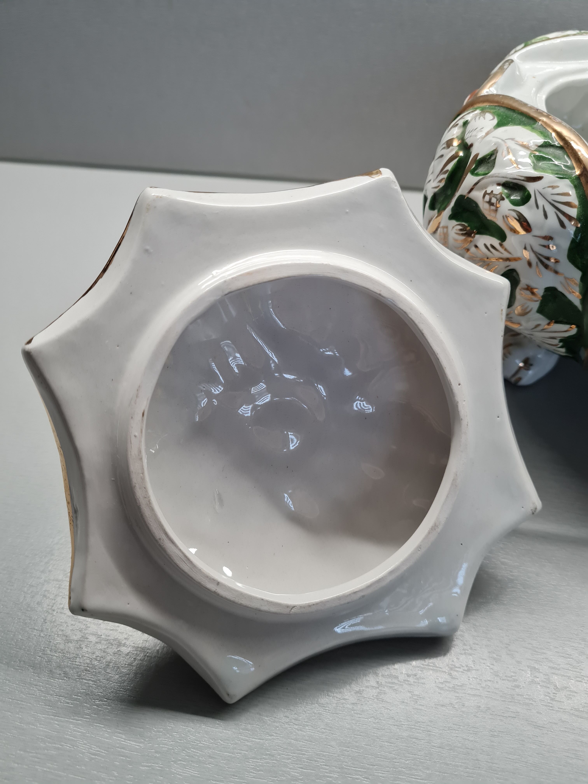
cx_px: 294
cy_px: 392
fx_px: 589
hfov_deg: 53.1
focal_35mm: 26
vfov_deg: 67.3
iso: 200
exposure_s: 1/100
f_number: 1.8
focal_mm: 5.4
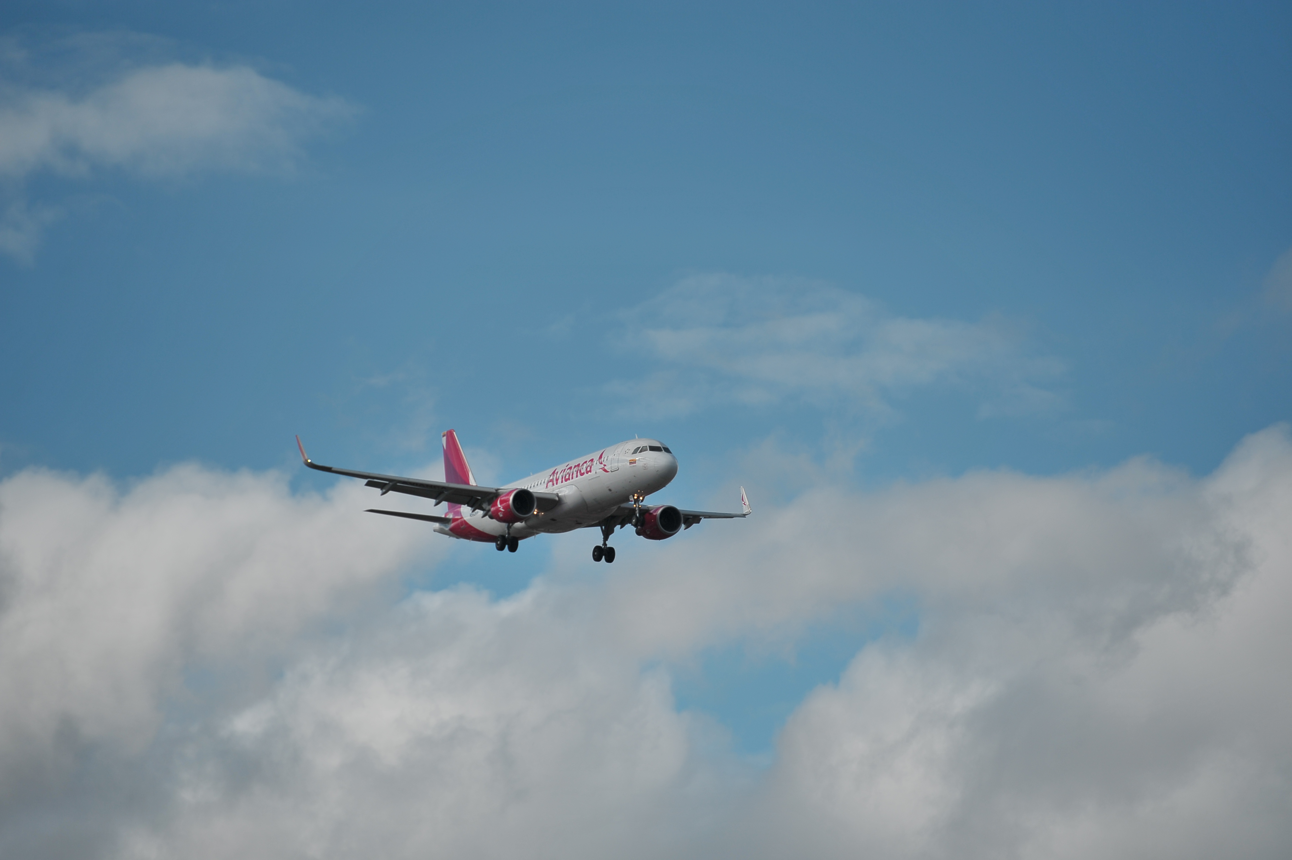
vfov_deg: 6.9
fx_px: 7173
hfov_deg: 10.3
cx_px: 646
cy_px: 430
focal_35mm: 200
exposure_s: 1/6400
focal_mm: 200
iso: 200
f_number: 3.5
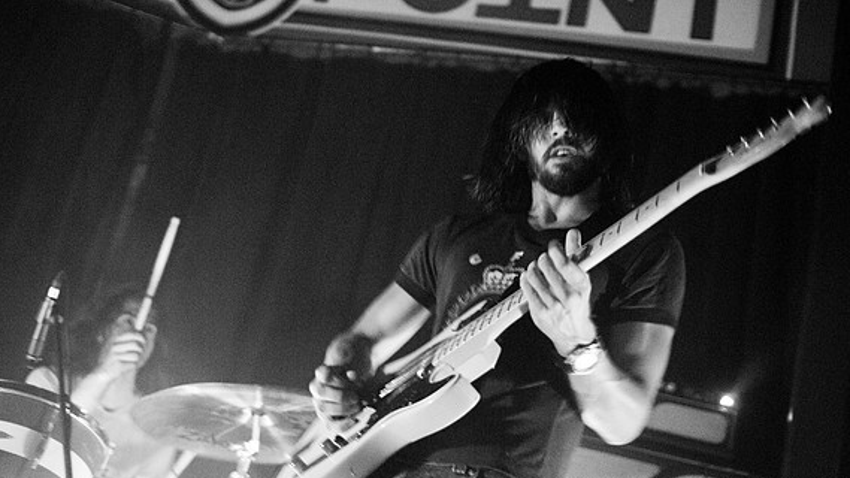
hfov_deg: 42.9
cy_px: 213
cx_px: 423
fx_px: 1082
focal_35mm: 48
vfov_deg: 24.9
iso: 1000
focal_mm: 30
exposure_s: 1/50
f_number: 1.4
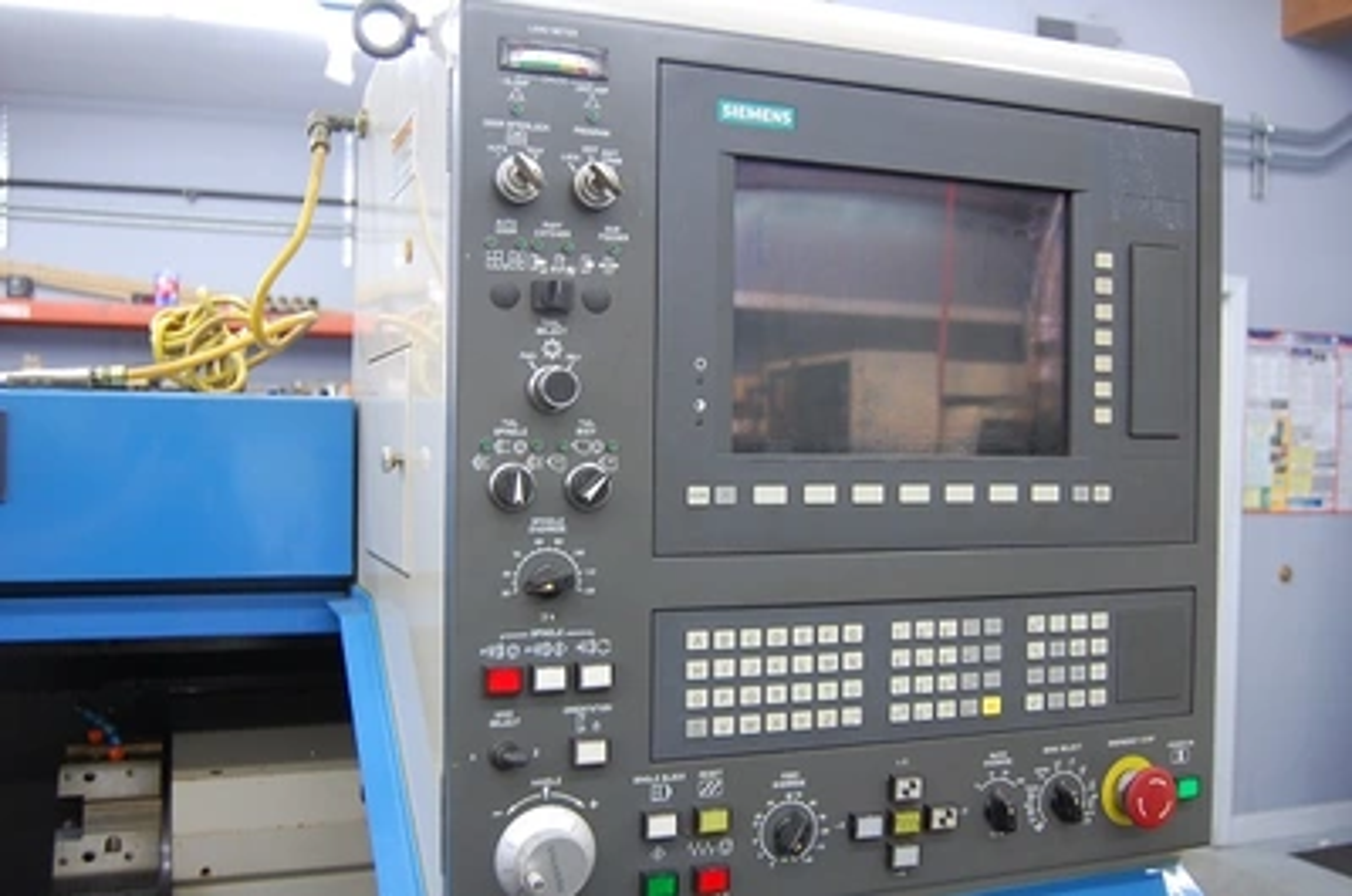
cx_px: 676
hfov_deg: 55.2
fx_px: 1293
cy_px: 448
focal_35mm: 34
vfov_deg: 38.2
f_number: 3.8
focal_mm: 23
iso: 500
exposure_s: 1/30
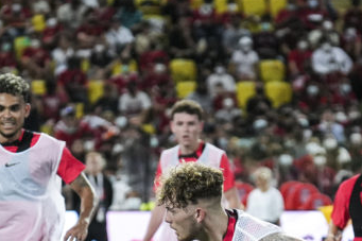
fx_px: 6040
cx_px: 236
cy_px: 255
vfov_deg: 2.3
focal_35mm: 601
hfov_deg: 3.4
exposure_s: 1/800
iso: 6400
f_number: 5.6
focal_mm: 200
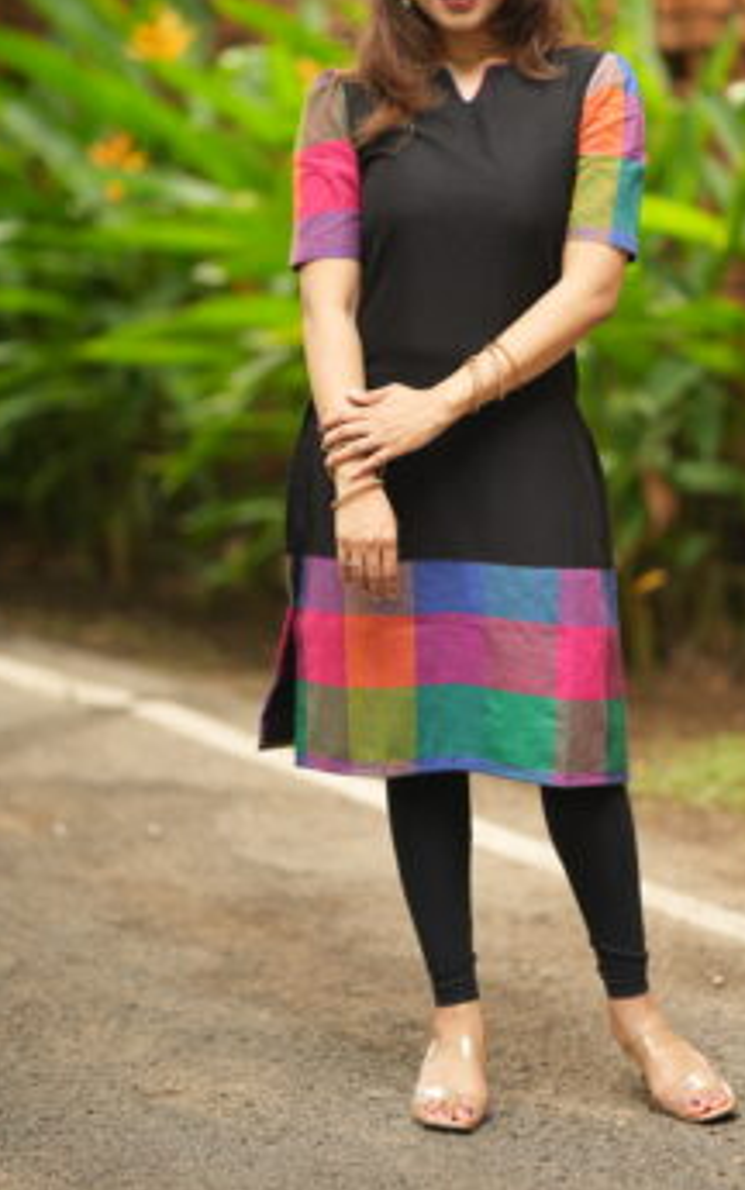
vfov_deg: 18.4
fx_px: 3666
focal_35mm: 113
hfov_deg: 11.6
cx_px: 473
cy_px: 459
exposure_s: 1/320
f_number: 1.4
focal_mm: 85
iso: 100
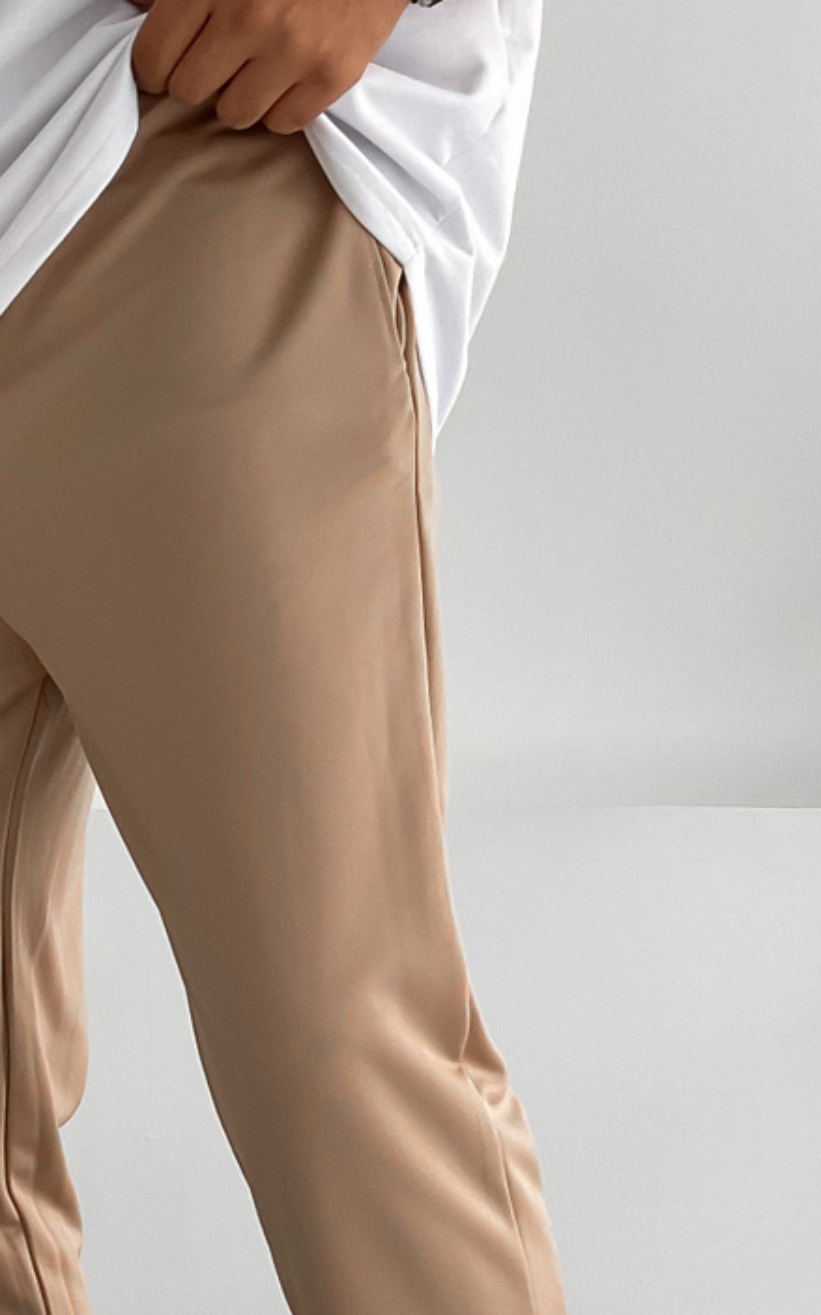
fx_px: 2508
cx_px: 142
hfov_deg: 18.4
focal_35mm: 70
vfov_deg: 28.5
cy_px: 1126
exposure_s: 1/120
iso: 64
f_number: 1.8
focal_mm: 3
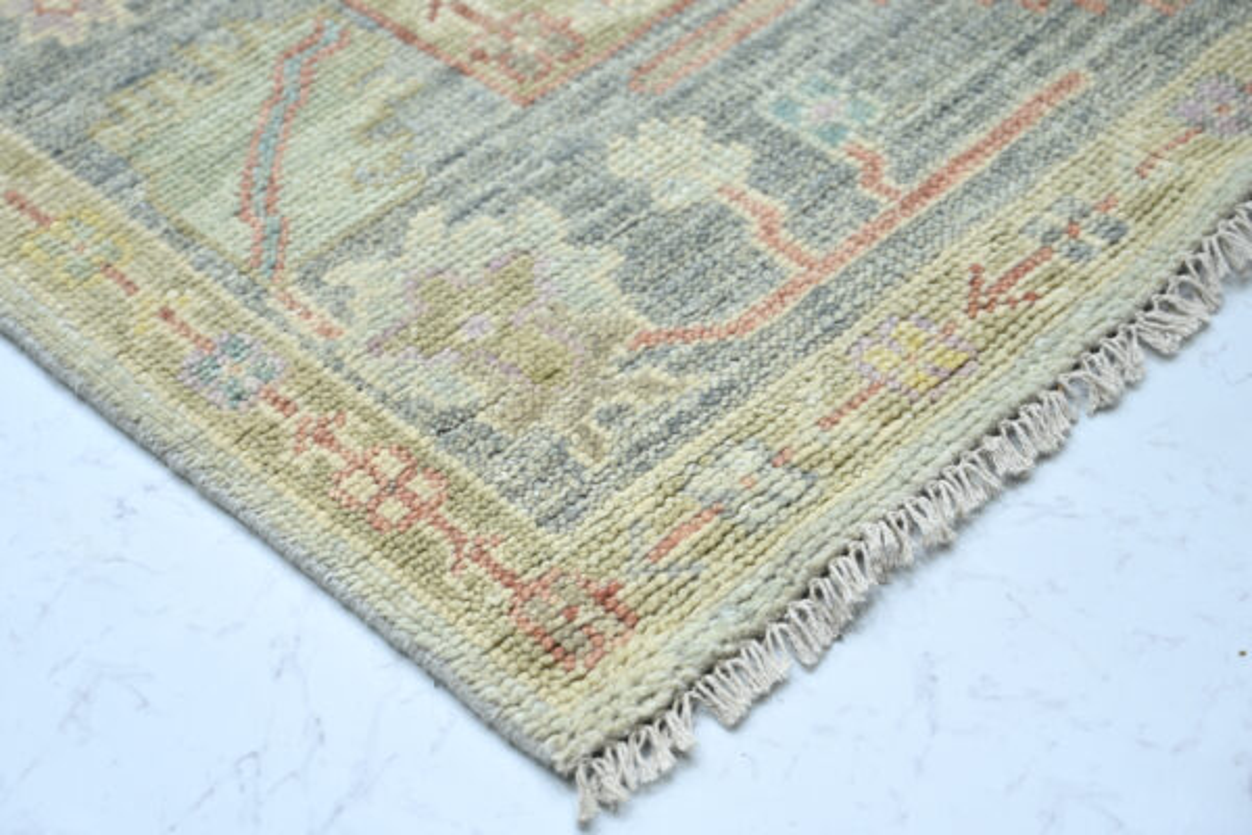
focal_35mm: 65
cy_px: 418
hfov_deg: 31.0
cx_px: 626
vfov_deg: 20.9
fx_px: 2260
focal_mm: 65
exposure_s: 1/30
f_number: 4
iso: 125
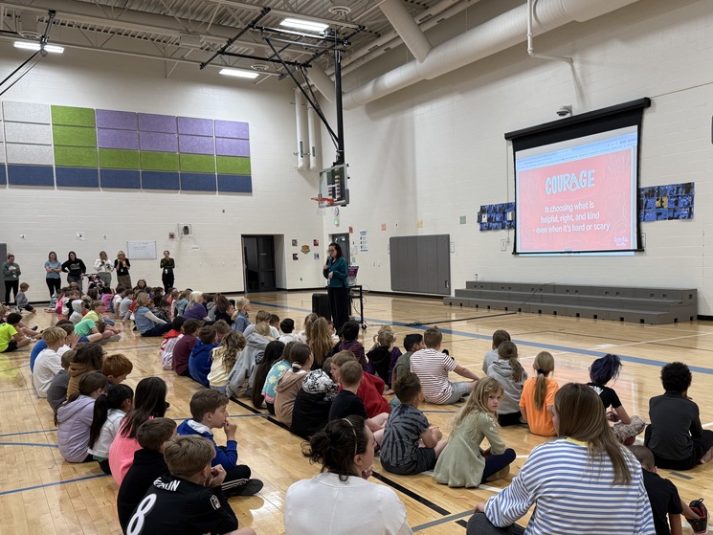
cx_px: 479
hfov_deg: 54.2
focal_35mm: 33
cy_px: 306
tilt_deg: -4.5
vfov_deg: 42.8
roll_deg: +1.2
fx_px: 680
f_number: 1.78
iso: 200
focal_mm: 6.76
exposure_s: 1/107
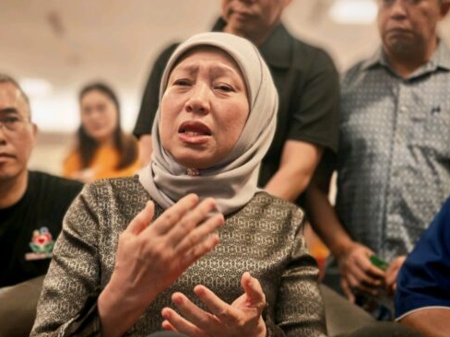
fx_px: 767
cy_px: 185
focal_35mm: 59
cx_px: 211
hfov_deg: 32.7
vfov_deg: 24.8
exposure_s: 1/100
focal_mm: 6.83
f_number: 1.2
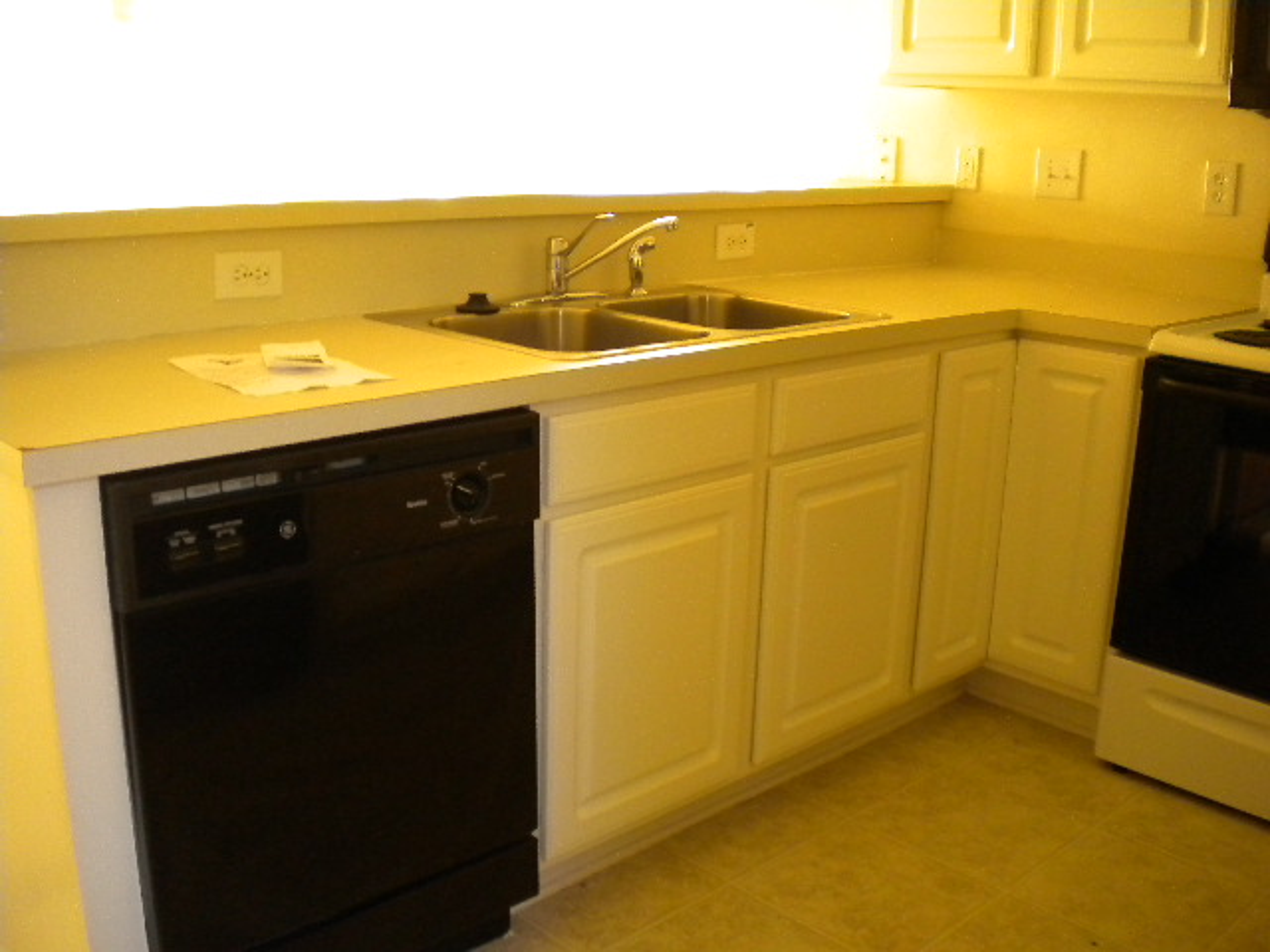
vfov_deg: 40.7
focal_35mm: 35
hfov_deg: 52.6
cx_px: 635
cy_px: 476
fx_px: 1284
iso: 400
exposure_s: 1/63.4
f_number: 3.1
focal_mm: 6.3
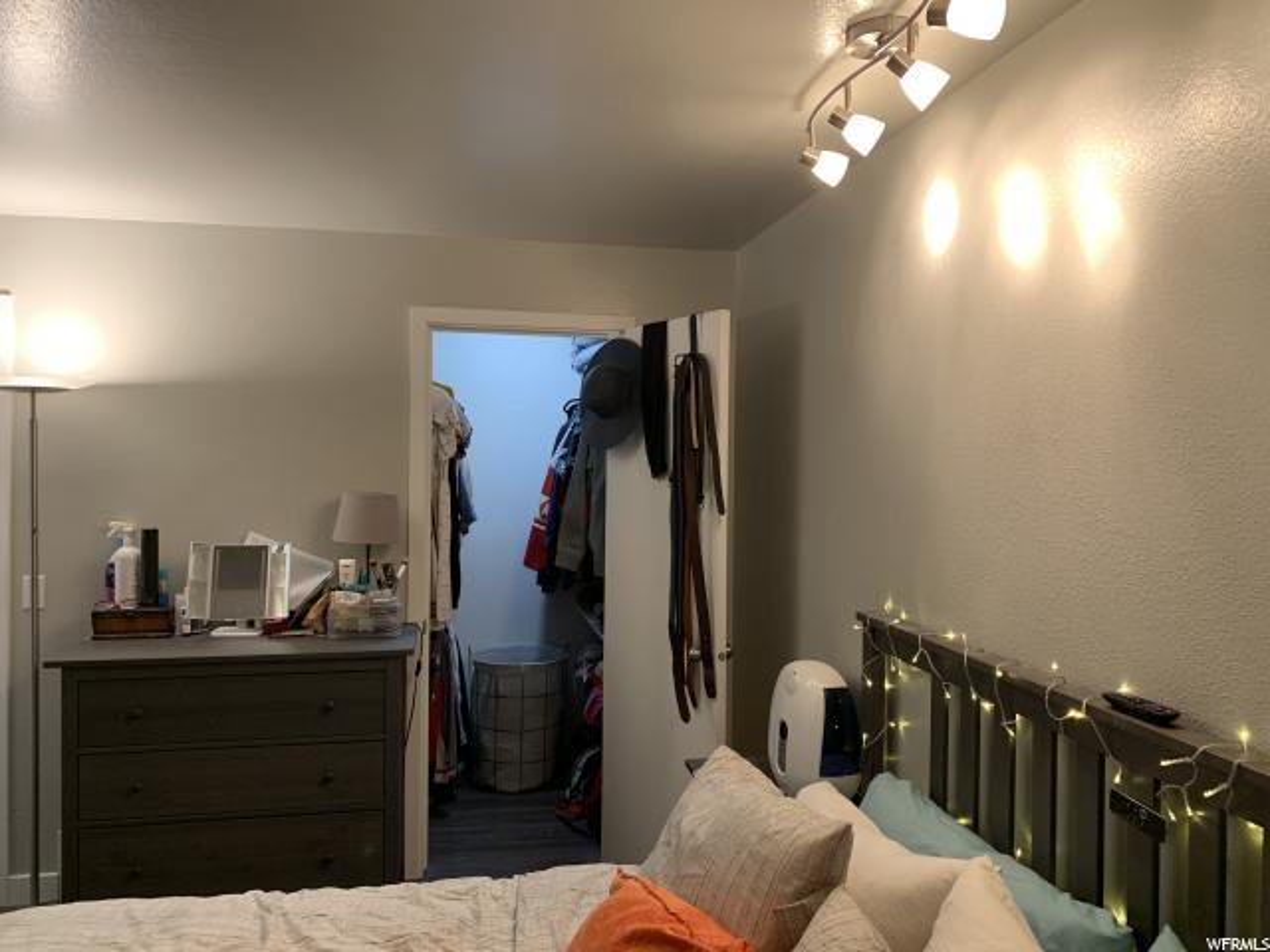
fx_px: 954
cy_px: 476
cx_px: 635
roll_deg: +0.1
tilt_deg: -1.1
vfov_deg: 53.1
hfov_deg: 67.3
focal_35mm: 26
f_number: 1.8
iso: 125
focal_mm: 4.25
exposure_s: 1/60
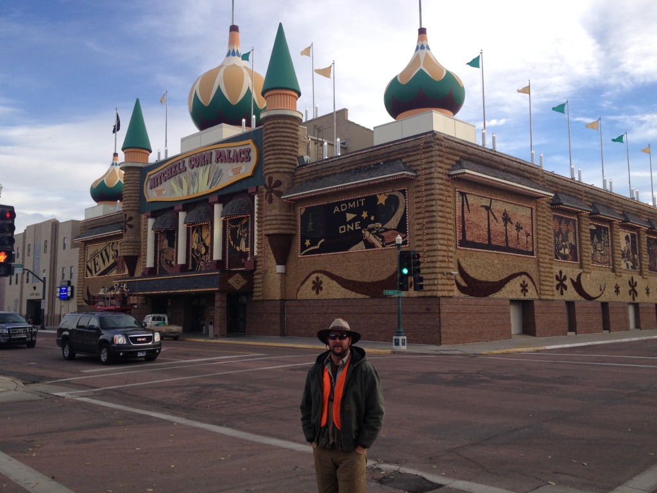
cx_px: 328
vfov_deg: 40.7
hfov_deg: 52.6
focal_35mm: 35
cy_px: 246
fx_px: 664
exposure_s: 1/613
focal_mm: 4.28
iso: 50
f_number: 2.4
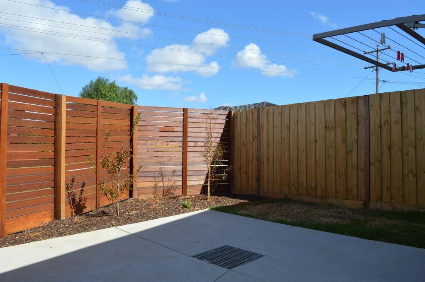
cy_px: 141
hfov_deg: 59.5
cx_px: 212
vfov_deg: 41.6
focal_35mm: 32
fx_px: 372
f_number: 8
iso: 100
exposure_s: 1/250
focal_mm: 21
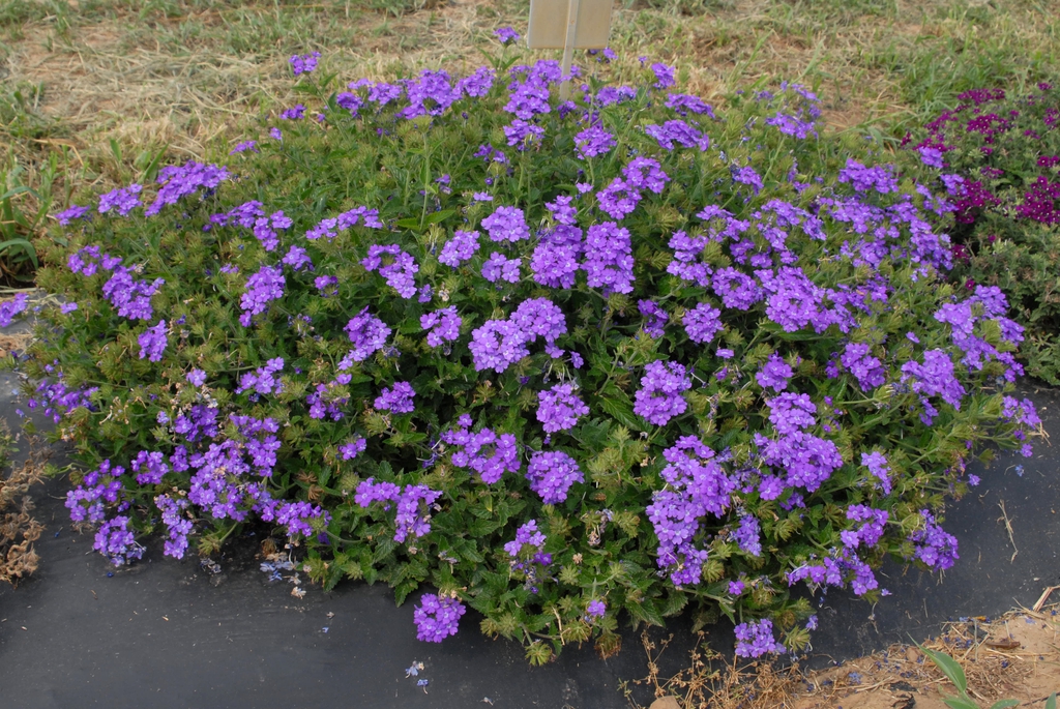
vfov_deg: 32.0
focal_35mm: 42
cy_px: 354
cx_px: 530
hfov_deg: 46.4
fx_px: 1238
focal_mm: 28
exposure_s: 1/320
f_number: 9
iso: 400
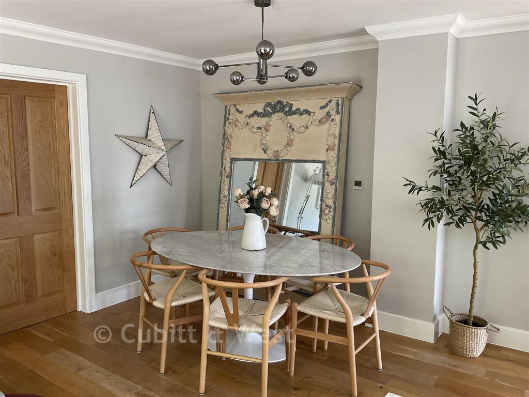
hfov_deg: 61.7
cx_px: 264
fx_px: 443
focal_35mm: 29
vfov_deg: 48.2
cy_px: 198
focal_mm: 3
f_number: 1.8
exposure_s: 1/72
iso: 64
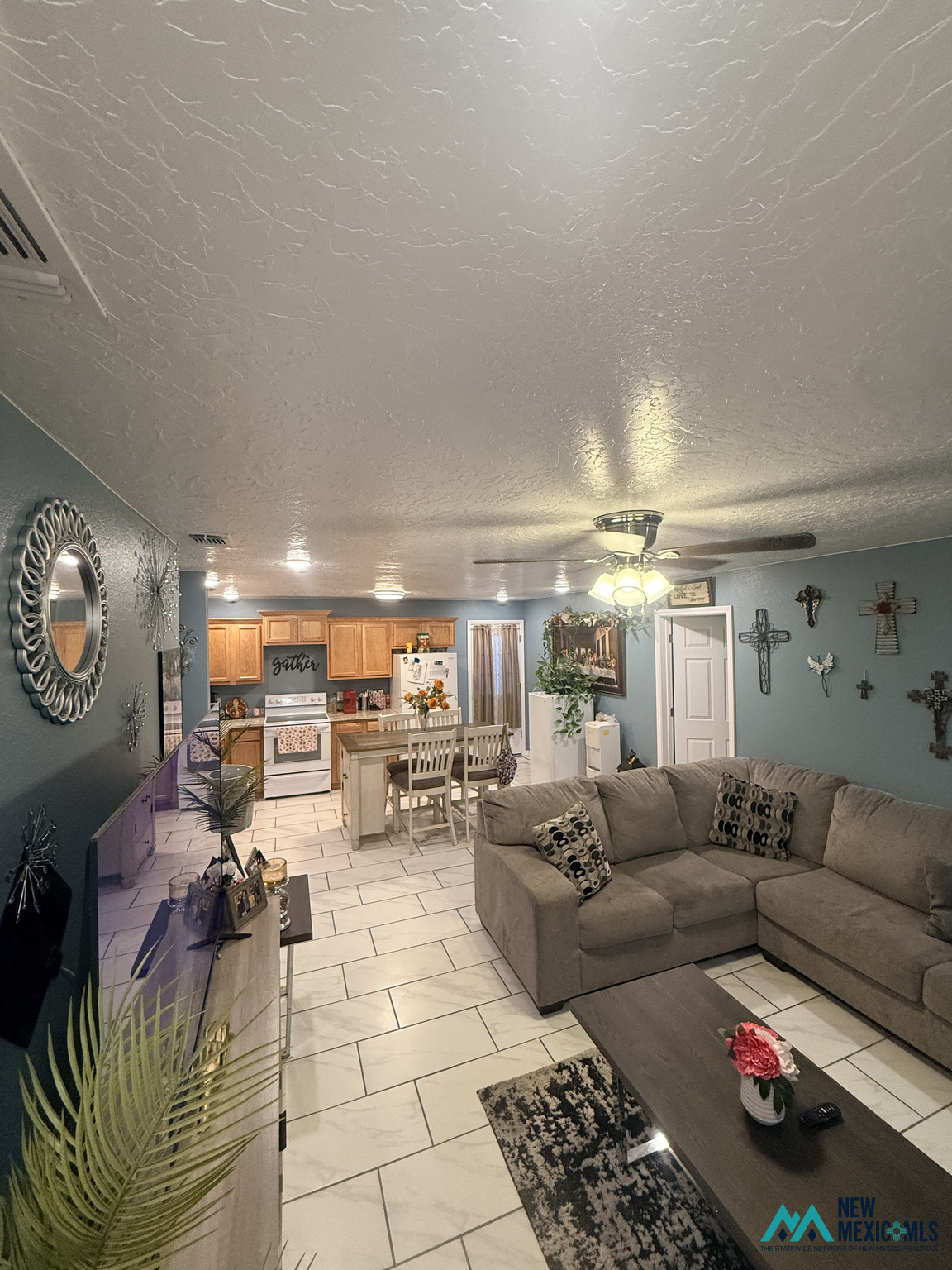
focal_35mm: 14
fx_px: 513
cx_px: 476
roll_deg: +1.3
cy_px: 635
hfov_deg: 85.7
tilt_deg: +0.7
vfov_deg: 102.1
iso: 400
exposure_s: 1/120
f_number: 2.2
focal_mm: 2.22
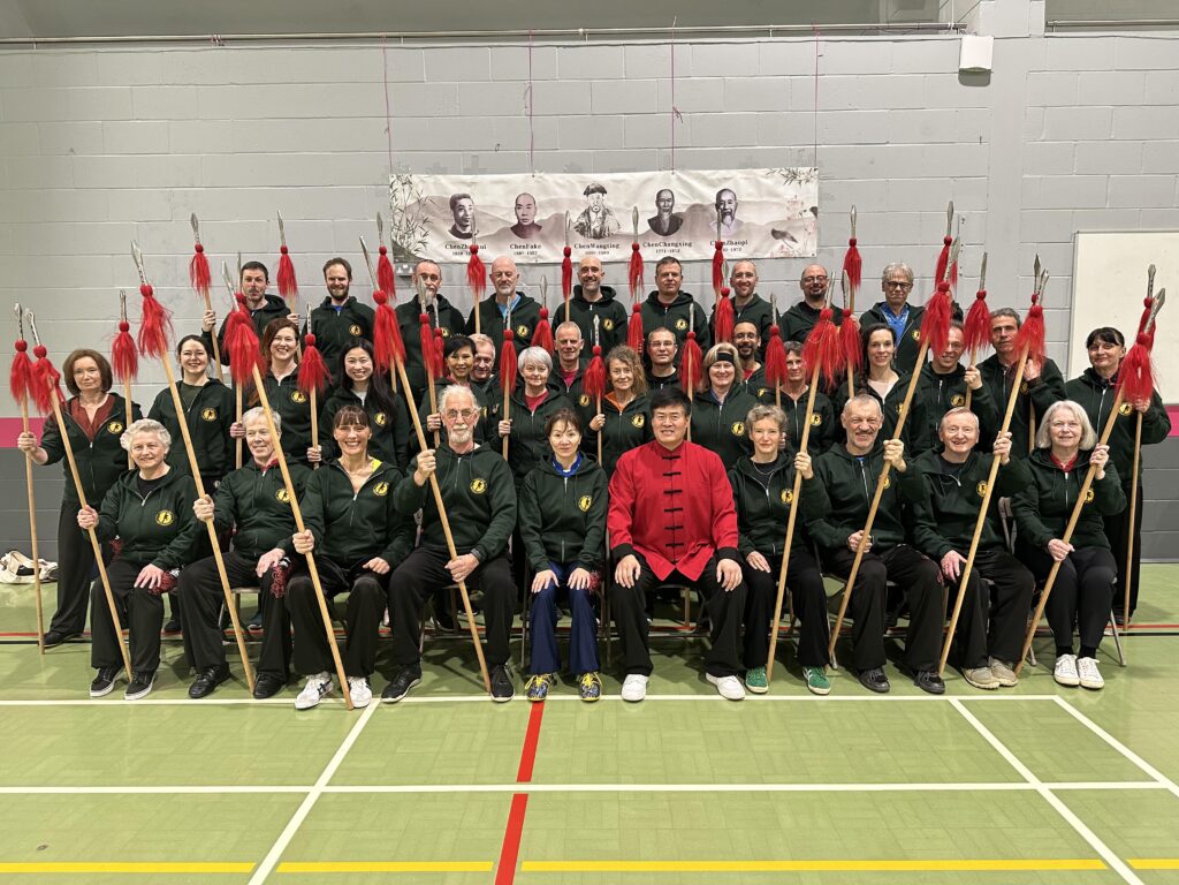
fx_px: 817
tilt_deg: -5.8
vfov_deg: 56.8
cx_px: 590
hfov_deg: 71.6
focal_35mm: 24
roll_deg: +0.6
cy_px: 442
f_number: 1.78
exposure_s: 1/50
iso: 200
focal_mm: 6.86
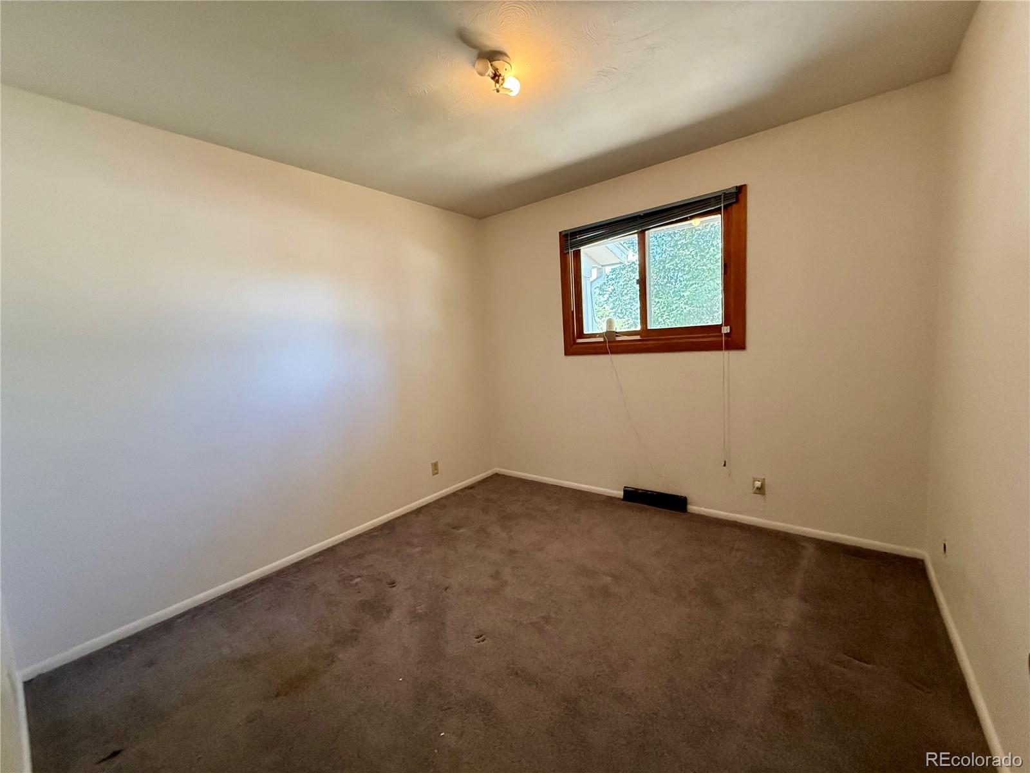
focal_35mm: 14
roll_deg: +3.1
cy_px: 386
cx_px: 515
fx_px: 417
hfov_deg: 102.1
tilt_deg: -6.5
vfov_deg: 85.7
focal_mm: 2.22
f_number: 2.2
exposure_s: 1/120
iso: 500
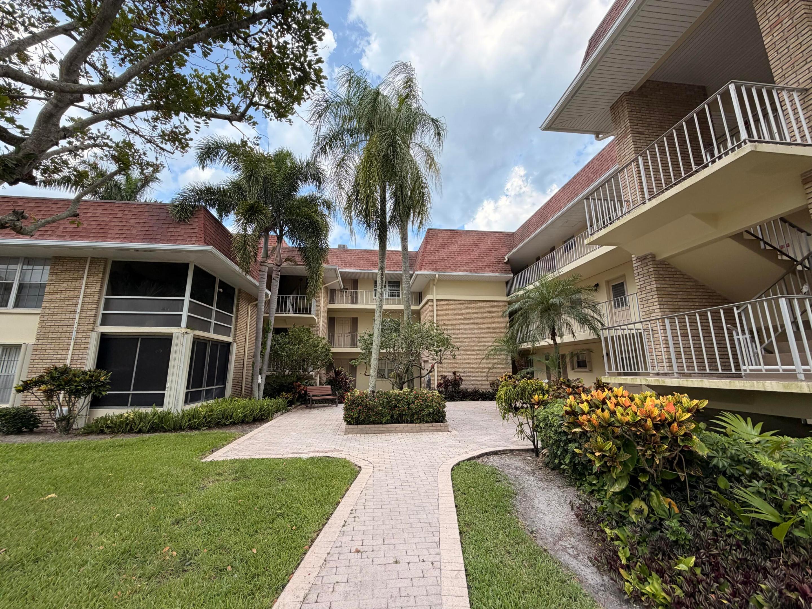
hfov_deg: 102.1
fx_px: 328
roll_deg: +0.5
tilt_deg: +9.3
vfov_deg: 85.7
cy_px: 304
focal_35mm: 14
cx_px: 406
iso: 50
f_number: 2.2
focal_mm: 2.22
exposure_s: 1/502
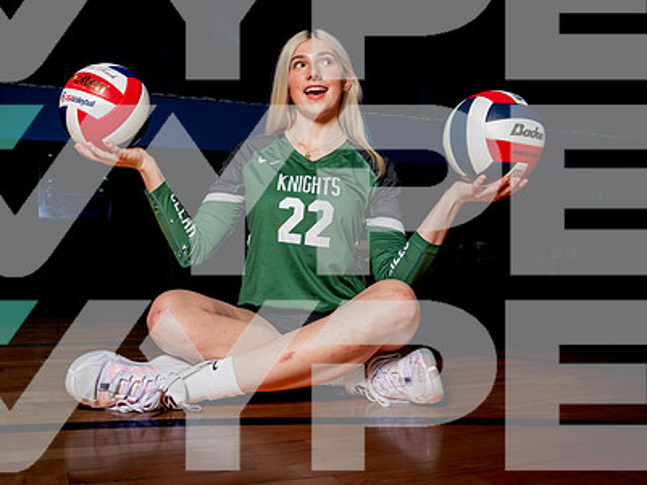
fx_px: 636
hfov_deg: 53.8
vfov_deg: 41.6
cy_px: 191
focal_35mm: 34
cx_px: 286
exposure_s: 1/200
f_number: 5.6
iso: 250
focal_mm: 24
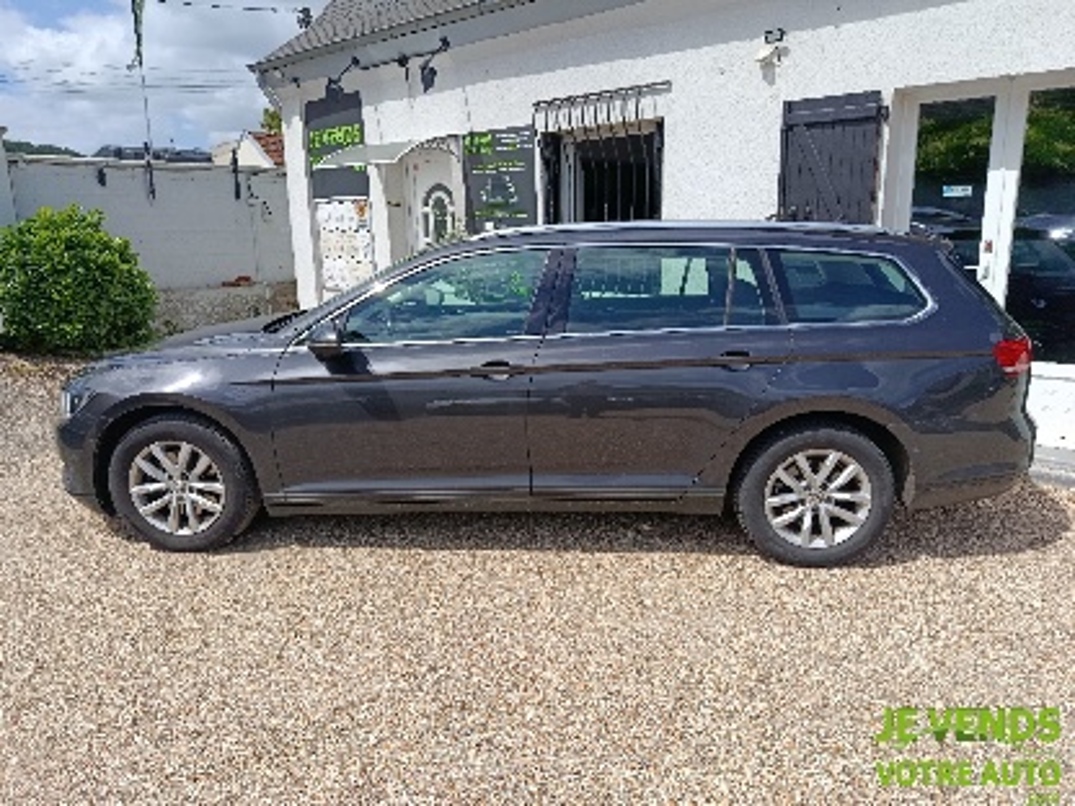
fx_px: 745
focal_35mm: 24
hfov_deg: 71.6
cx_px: 538
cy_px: 403
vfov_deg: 56.8
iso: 50
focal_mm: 5.24
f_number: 1.7
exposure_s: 1/681
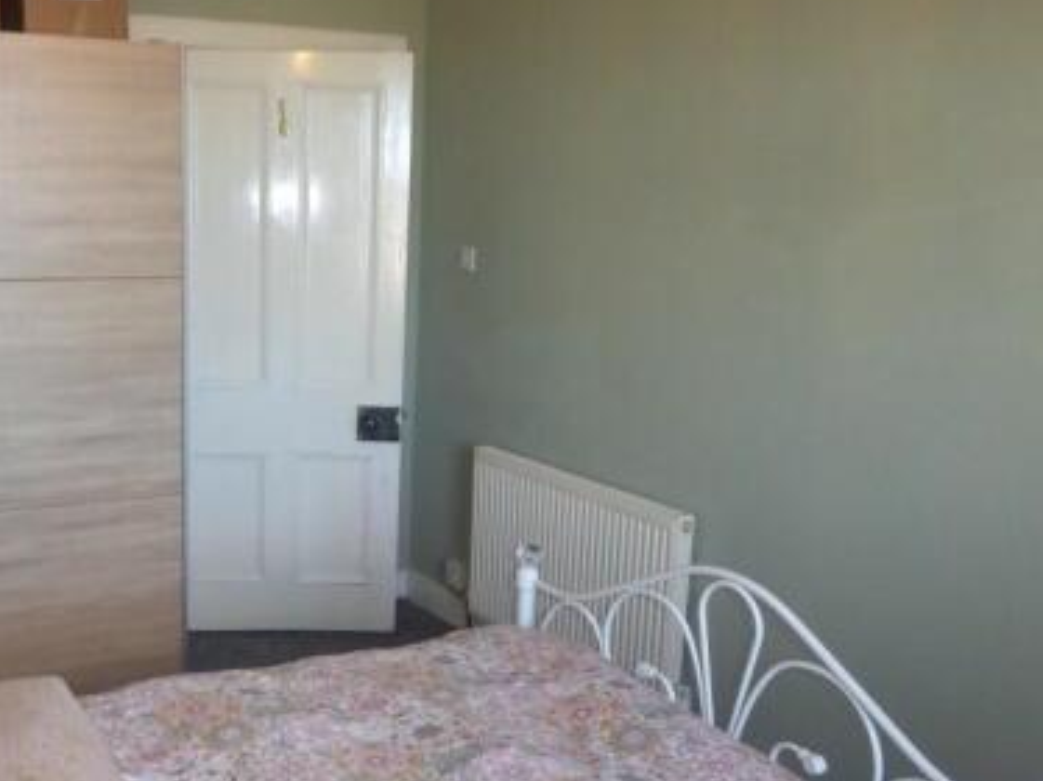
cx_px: 297
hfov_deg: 46.6
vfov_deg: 36.7
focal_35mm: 39
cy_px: 431
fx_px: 1174
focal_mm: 4.3
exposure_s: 1/60
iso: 400
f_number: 3.3
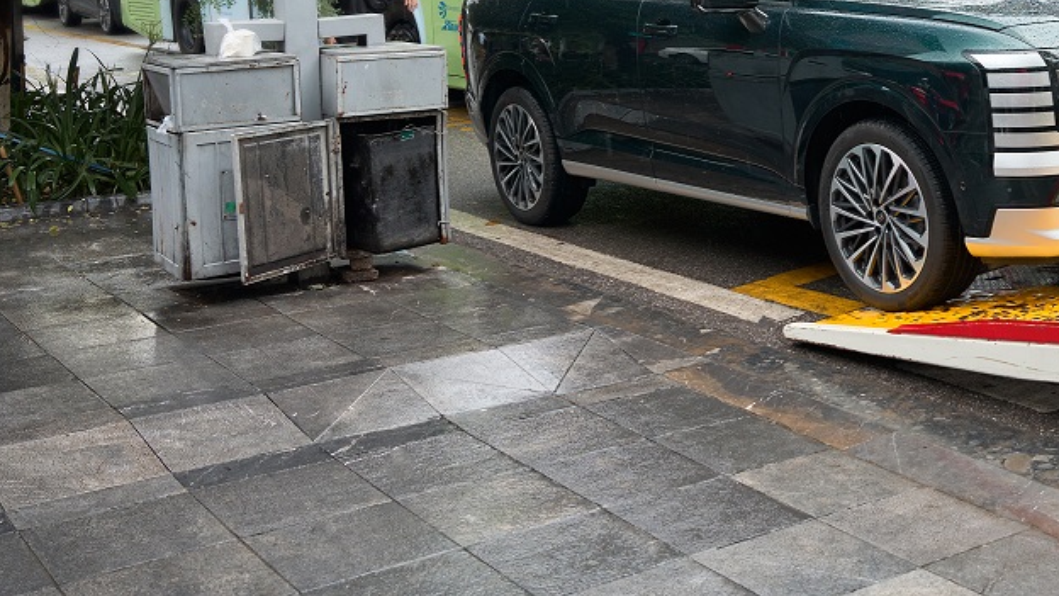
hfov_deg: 37.5
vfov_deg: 21.8
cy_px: 6
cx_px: 872
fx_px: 1488
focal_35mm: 53
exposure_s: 1/250
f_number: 4.5
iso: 400
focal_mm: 30
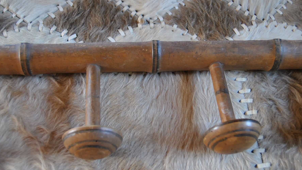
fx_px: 328
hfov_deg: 49.4
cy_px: 83
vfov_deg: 29.0
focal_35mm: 41
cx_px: 140
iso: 800
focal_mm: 24
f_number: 3.8
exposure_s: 1/30
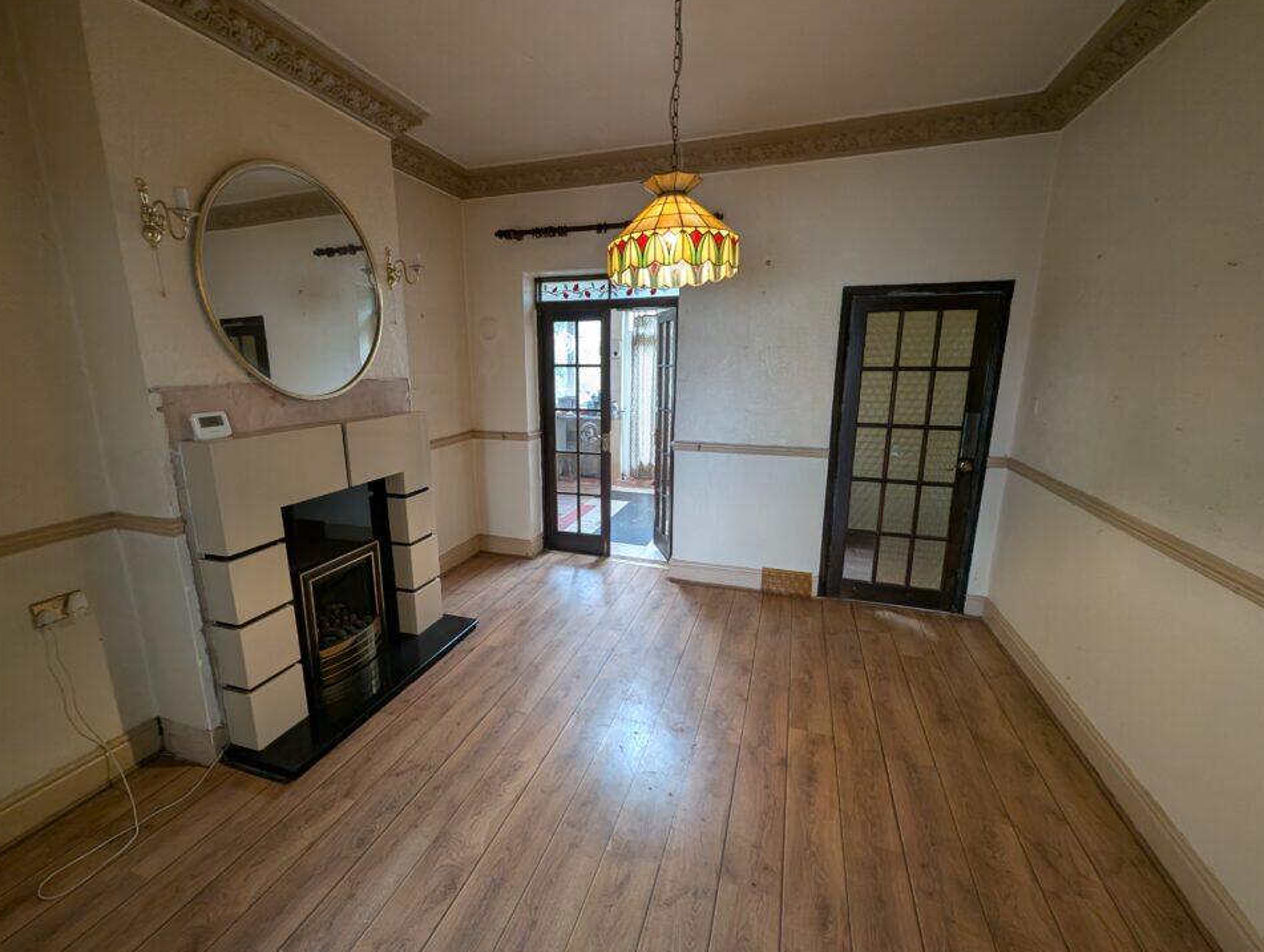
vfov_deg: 85.8
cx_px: 597
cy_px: 485
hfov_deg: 101.9
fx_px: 512
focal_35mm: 14
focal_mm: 1.95
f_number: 2.2
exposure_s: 1/25.6
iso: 118
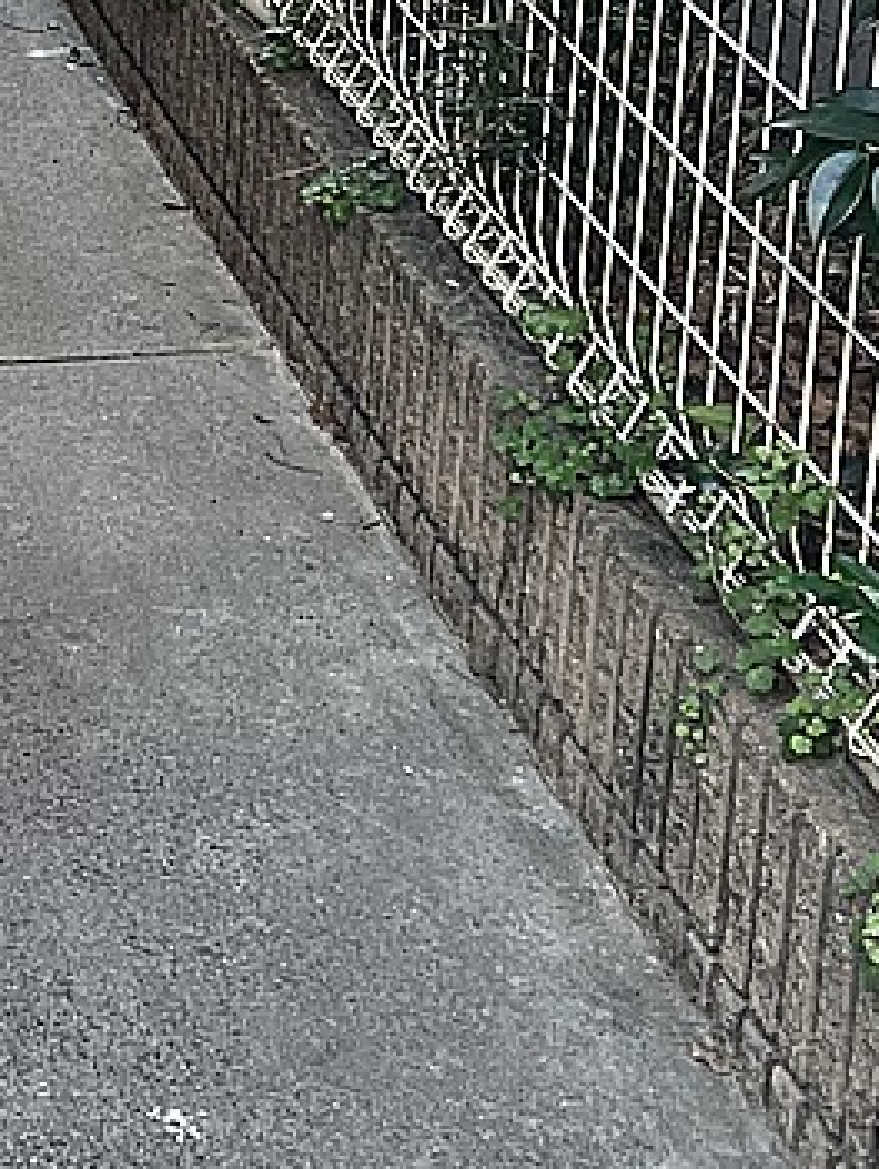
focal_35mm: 102
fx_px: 3447
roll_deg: -3.1
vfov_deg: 17.0
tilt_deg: -8.4
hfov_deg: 13.5
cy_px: -703
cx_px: -543
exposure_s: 1/121
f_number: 1.8
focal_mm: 3.99
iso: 64
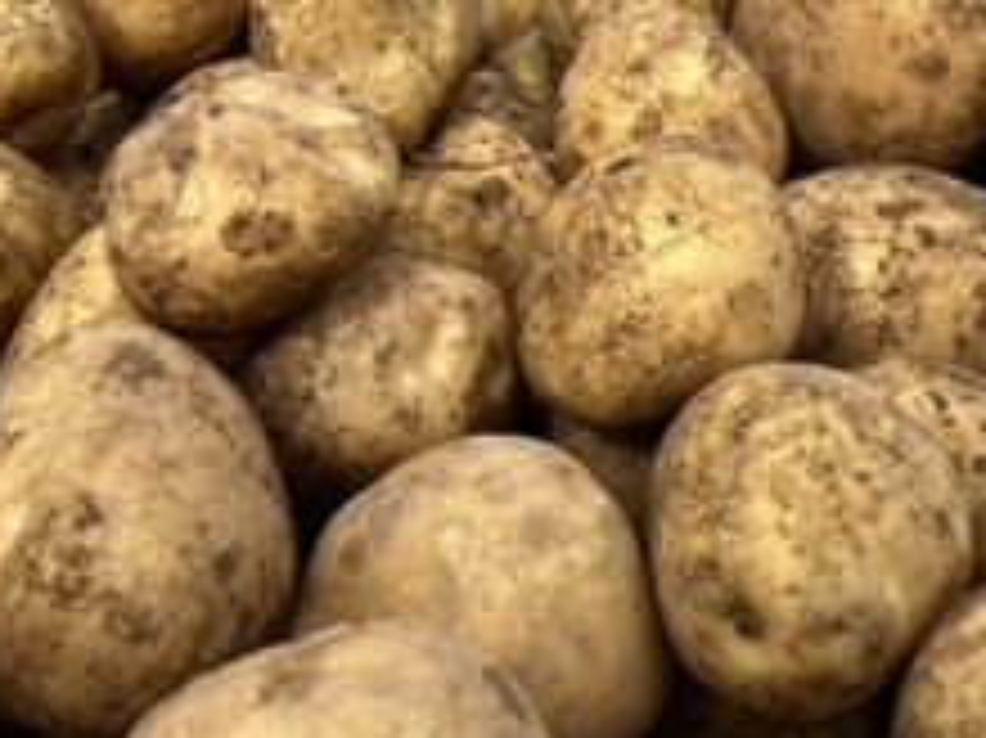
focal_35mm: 57
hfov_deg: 33.7
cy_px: 54
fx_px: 1623
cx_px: 590
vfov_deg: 24.8
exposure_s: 1/2268
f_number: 1.6
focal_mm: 5.1
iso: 50
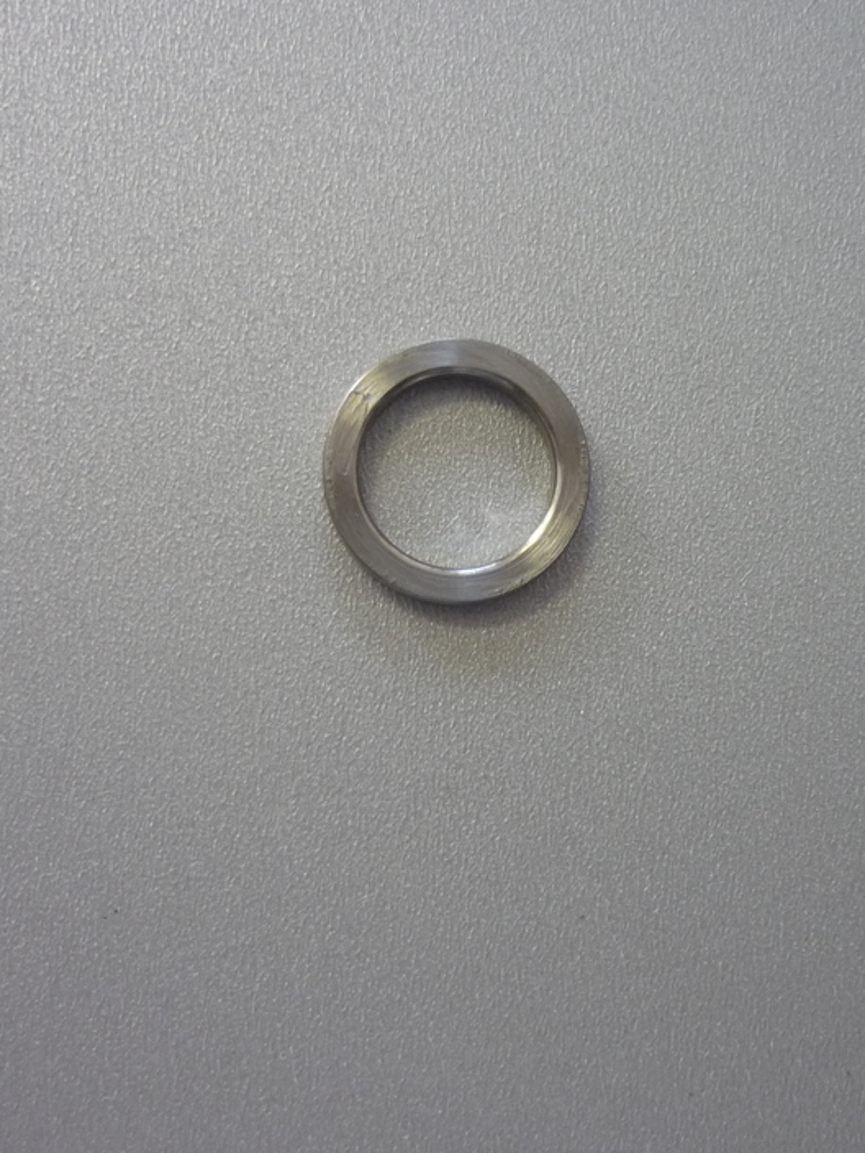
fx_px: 1499
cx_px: 485
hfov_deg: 32.1
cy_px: 575
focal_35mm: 45
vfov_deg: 42.1
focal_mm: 5.5
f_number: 2.8
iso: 200
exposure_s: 1/30
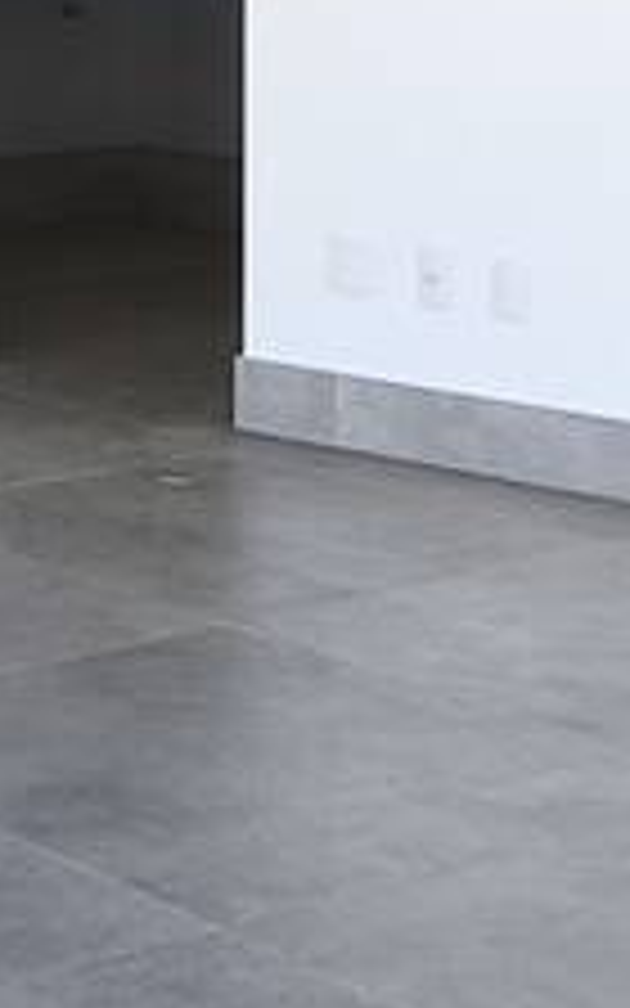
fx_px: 2994
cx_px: -369
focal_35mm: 109
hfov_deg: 11.4
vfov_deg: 18.1
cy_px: -220
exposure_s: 1/120
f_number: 2.2
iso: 64
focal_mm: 1.65
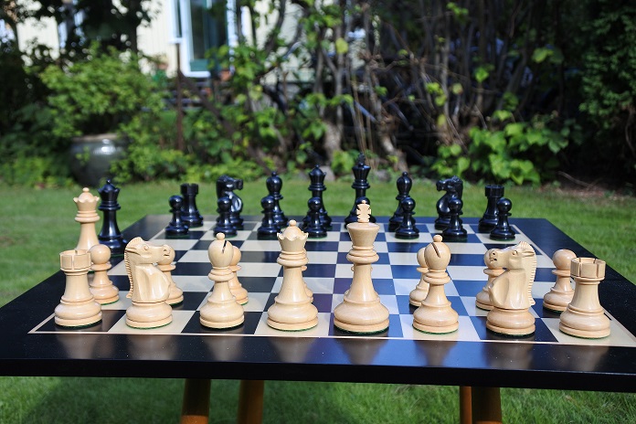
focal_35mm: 42
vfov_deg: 31.9
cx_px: 318
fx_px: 742
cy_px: 212
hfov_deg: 46.4
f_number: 4.2
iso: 160
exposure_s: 1/250
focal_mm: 15.7
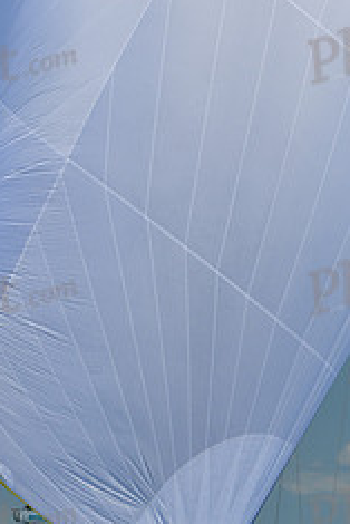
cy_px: 174
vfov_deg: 9.1
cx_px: 193
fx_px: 3305
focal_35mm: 227
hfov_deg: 6.1
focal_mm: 92
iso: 320
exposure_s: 1/640
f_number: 8
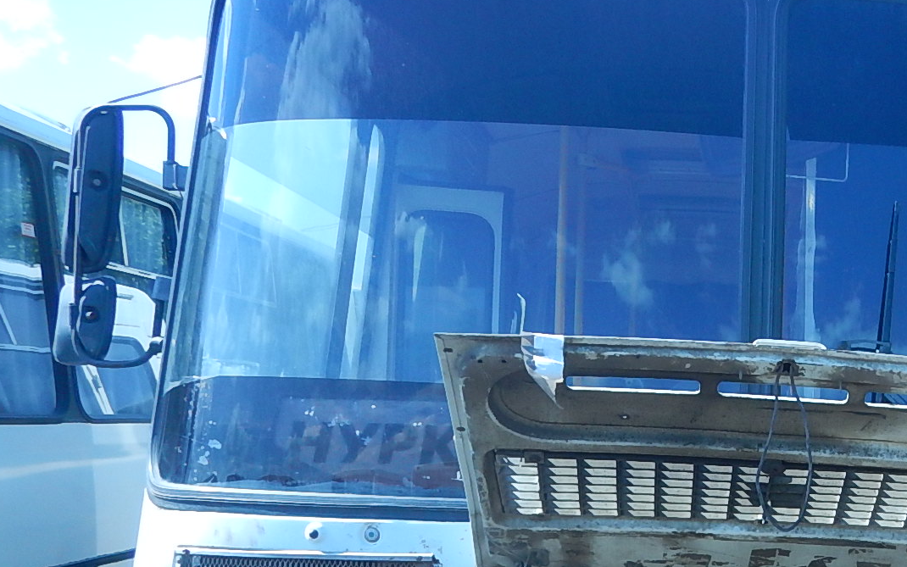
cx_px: 858
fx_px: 1335
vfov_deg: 23.5
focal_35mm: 54
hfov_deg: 34.8
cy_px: 472
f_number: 2.8
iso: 125
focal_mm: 4.3
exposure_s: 1/800
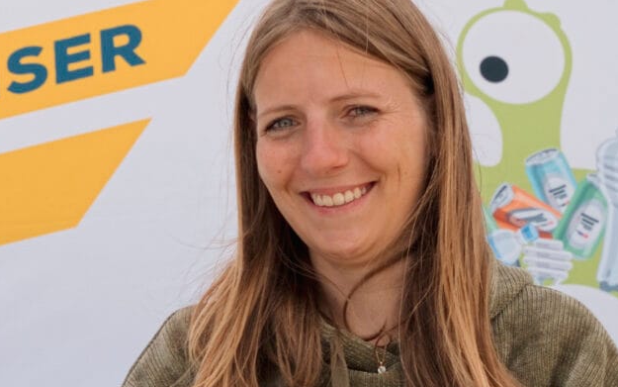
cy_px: 332
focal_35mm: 144
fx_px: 2431
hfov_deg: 14.2
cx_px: -57
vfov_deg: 9.1
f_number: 7.1
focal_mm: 46.1
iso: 100
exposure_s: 1/250
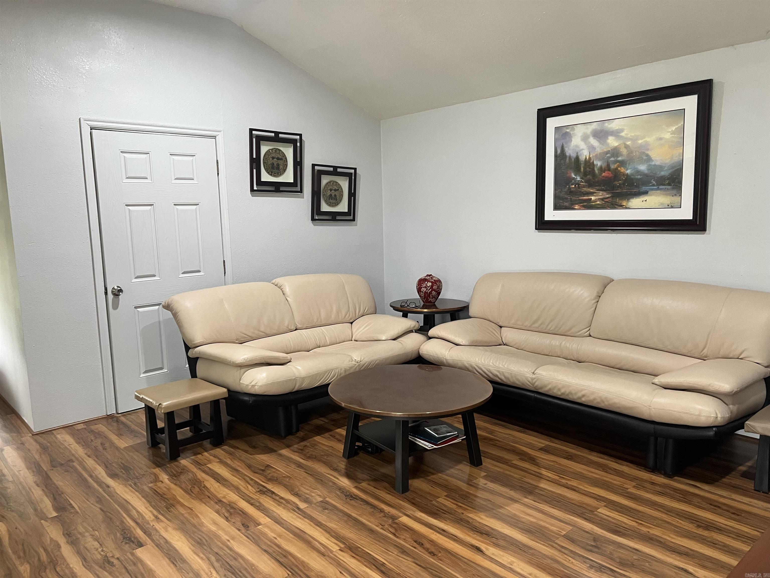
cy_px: 289
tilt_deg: -8.0
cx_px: 385
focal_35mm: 26
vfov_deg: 53.1
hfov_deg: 67.3
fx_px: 578
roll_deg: +1.9
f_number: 1.5
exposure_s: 1/60
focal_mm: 5.7
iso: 200
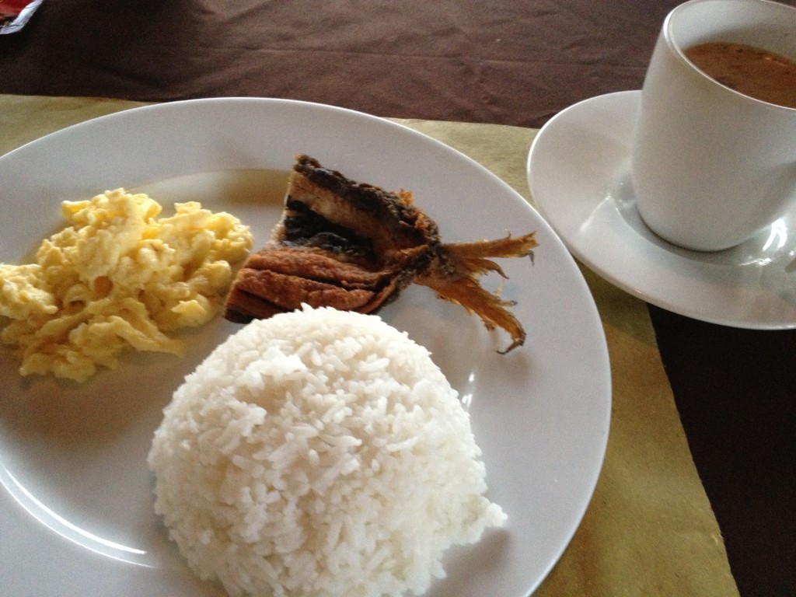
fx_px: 805
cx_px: 398
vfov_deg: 40.7
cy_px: 298
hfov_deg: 52.6
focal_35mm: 35
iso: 400
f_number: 2.4
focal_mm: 4.28
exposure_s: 1/20
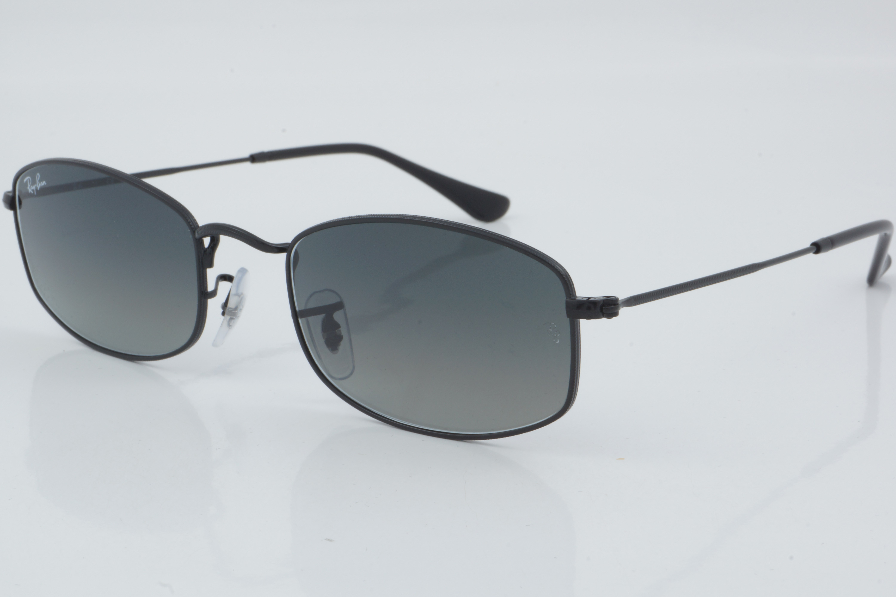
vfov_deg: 16.6
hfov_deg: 24.6
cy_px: 298
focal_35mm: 82
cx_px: 448
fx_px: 2053
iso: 100
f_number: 29
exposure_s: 1/4
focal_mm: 55
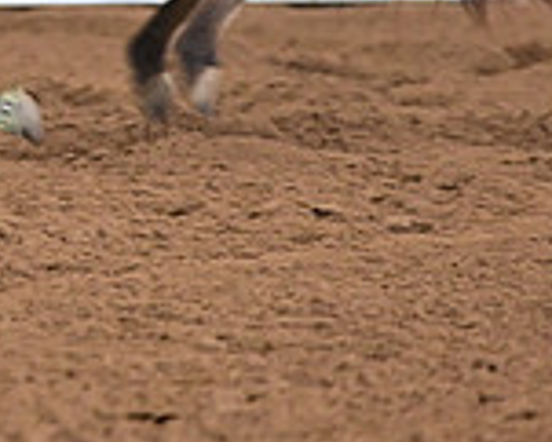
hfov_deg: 2.7
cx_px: -216
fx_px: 11770
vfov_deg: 2.2
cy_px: -214
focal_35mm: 720
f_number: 3.2
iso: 2000
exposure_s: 1/250
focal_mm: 200
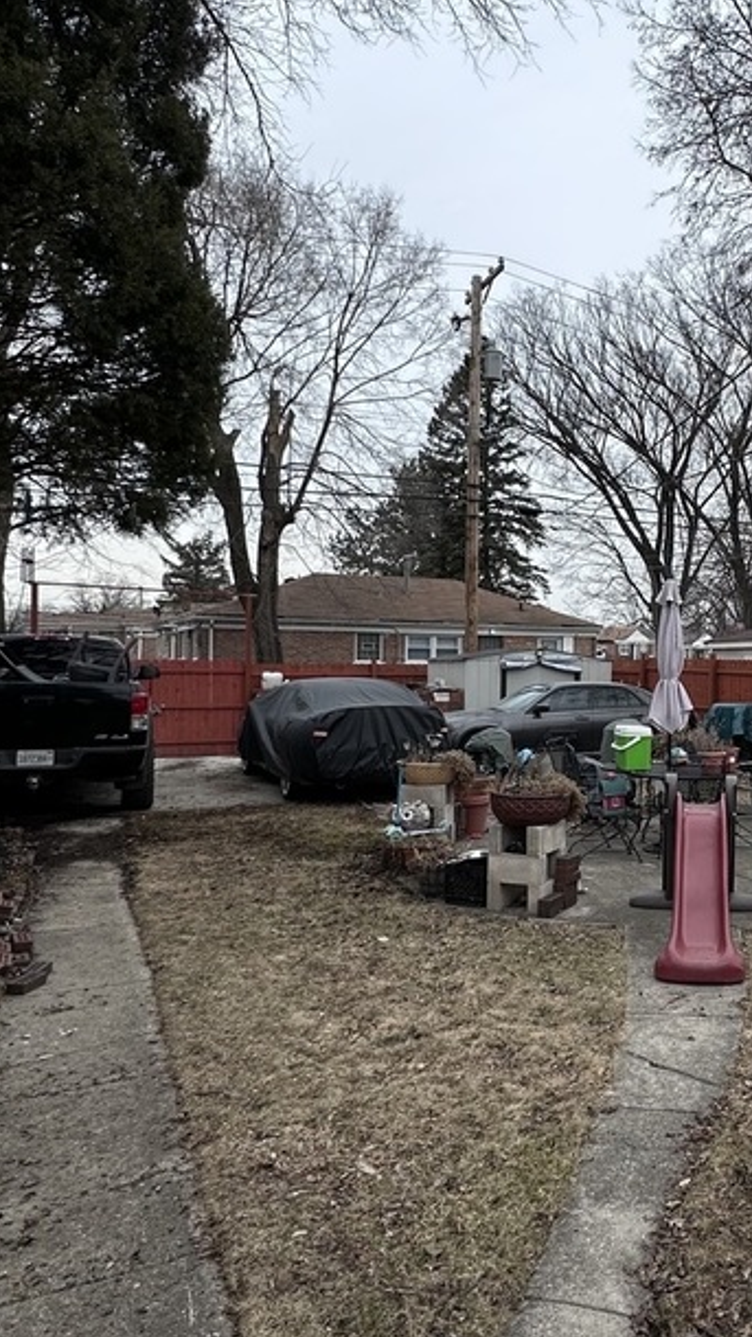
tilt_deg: +0.9
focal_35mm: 27
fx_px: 957
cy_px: 644
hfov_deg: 40.0
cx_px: 662
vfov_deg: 69.8
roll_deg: -1.0
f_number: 2.2
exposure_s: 1/403
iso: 40
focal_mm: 2.22
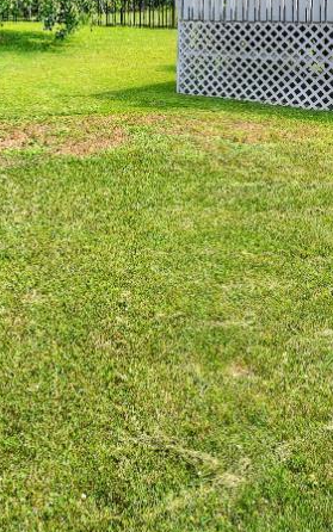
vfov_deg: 38.1
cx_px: -47
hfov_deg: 24.8
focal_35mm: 48
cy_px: 25
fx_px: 697
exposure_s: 1/25
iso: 100
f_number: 10
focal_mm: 14
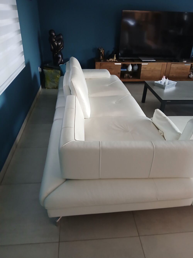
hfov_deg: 53.1
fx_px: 193
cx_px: 96
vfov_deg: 67.3
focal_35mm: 26
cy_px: 129
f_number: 1.8
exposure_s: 1/25
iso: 400
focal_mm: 3.98
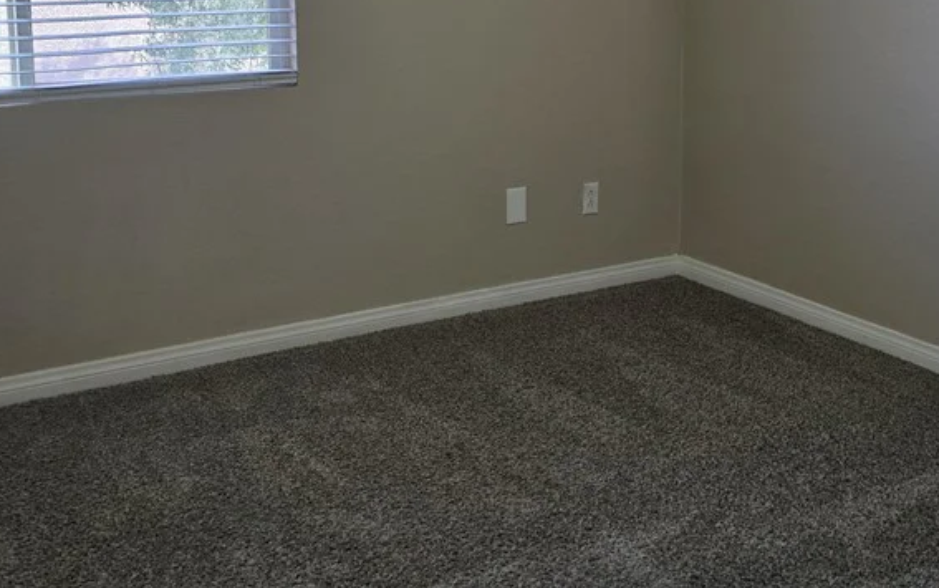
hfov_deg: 45.2
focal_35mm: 44
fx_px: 1127
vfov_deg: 28.4
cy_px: 84
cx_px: 505
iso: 64
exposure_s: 1/180
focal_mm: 6.3
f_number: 1.7
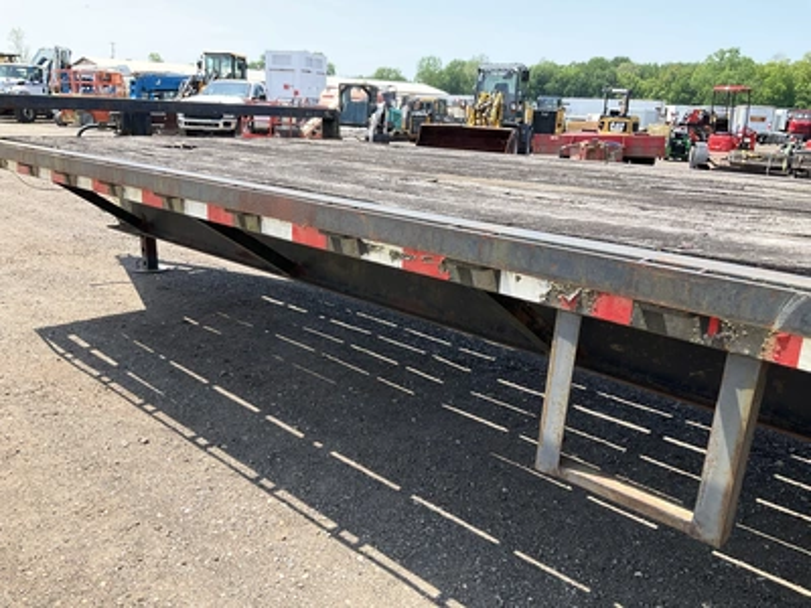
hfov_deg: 61.7
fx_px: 679
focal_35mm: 29
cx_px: 406
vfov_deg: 48.2
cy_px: 304
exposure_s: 1/683
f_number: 1.8
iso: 25
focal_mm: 3
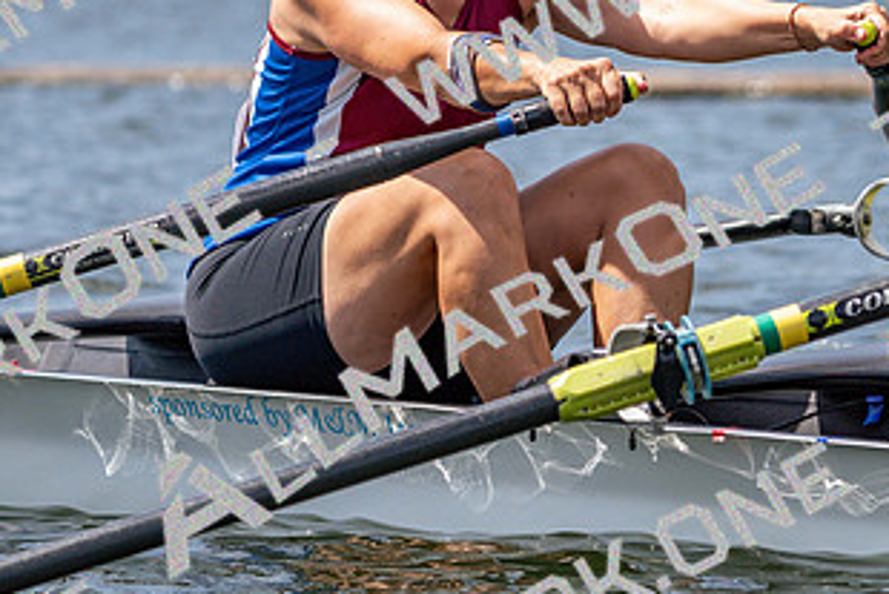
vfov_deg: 3.7
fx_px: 9240
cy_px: 133
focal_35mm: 374
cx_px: 740
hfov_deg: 5.5
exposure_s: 1/2000
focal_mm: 200
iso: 320
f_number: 5.6
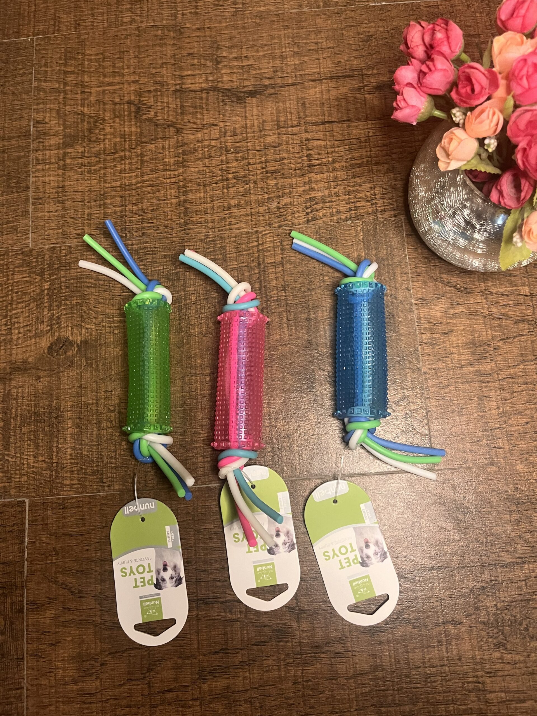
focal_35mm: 26
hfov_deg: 53.1
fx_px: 538
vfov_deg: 67.3
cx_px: 268
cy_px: 358
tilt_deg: -78.7
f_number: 1.6
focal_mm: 5.1
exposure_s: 1/50
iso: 500
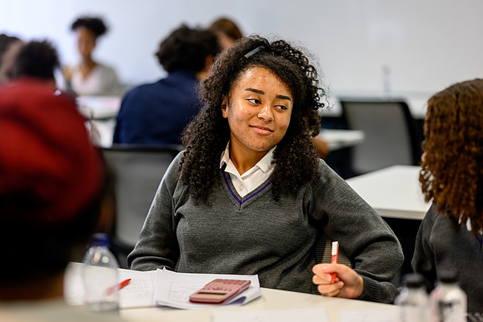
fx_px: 1191
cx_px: 241
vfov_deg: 15.4
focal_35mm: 89
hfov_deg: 22.9
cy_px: 161
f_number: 1.8
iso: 1100
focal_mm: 85
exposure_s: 1/400
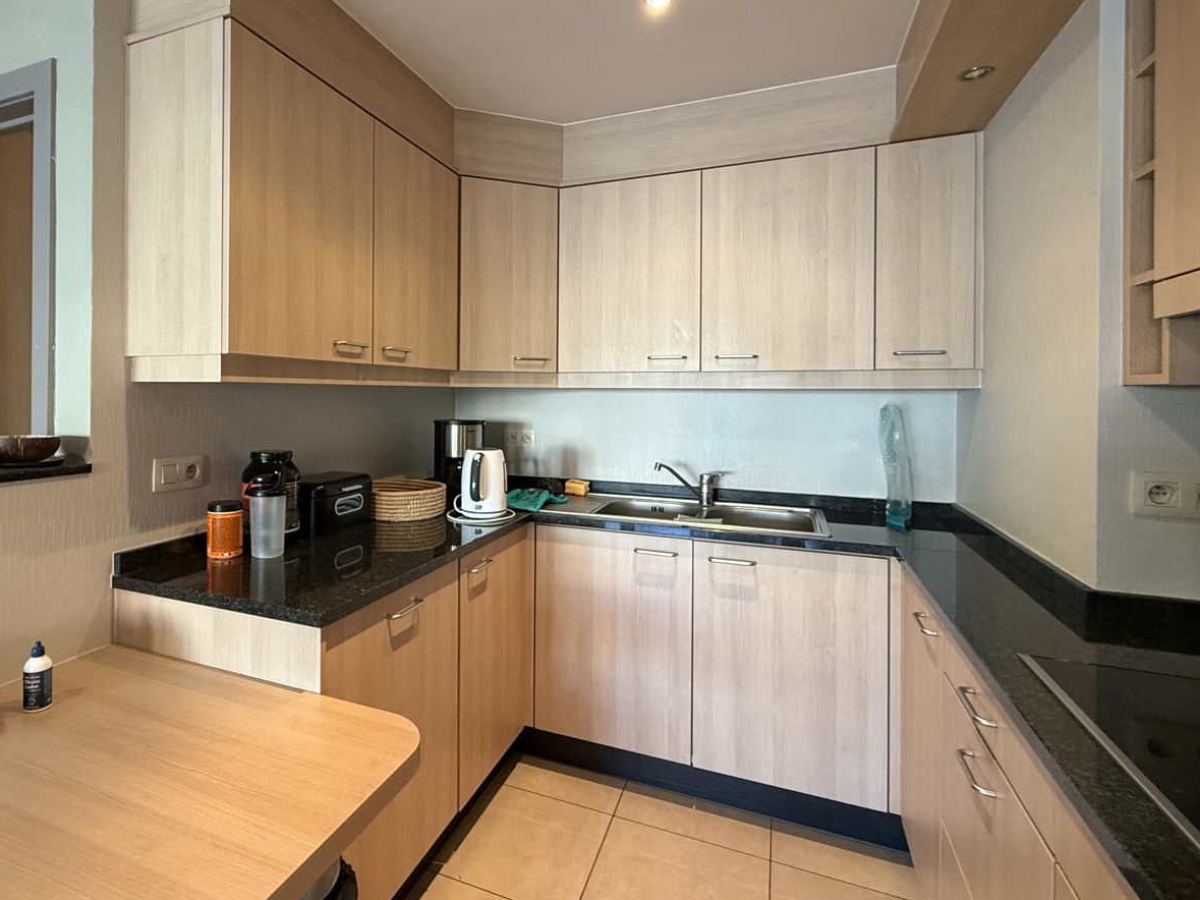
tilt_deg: +0.0
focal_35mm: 19
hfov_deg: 83.7
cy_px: 393
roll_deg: -0.3
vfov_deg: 68.4
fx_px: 659
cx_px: 484
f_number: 2.2
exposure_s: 1/50
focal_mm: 2.22
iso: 320
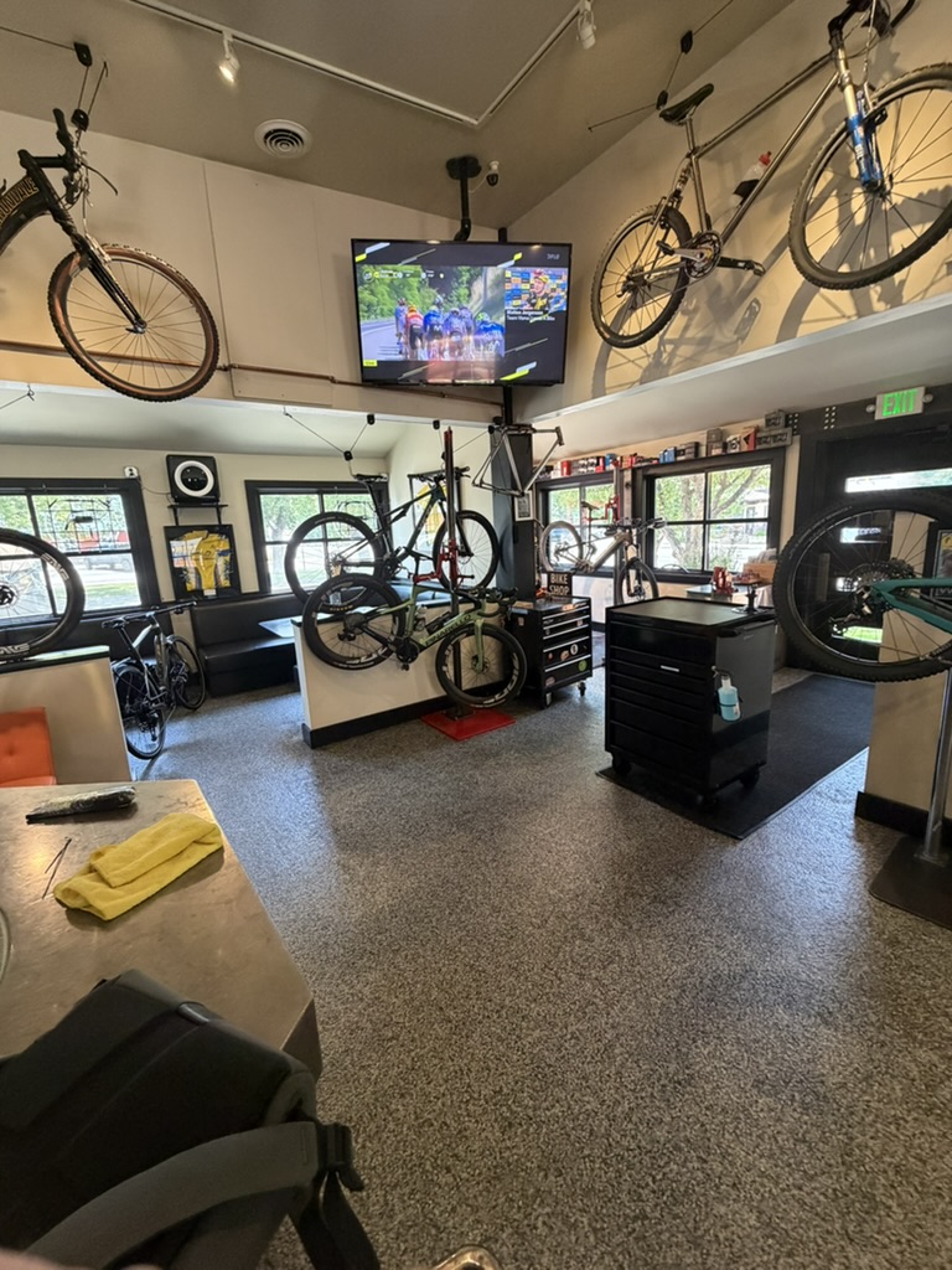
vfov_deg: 102.1
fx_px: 513
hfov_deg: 85.7
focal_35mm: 14
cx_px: 476
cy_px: 635
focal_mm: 2.22
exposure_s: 1/60
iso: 400
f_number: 2.2
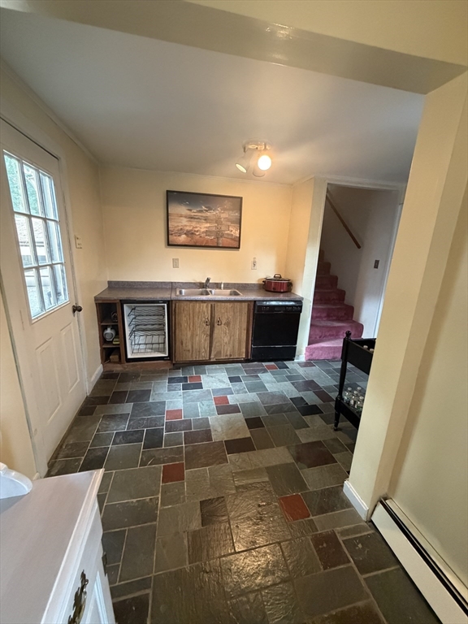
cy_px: 312
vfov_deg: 102.1
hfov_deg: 85.7
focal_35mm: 14
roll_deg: -3.2
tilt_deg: -14.3
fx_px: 252
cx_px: 234
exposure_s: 1/60
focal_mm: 2.22
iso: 640
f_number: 2.2
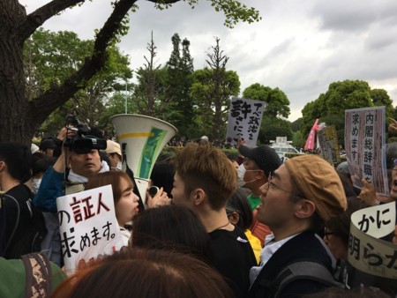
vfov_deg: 48.3
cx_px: 198
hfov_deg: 61.6
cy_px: 149
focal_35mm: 29
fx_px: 333
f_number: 2.2
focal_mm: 4.15
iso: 25
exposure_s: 1/388
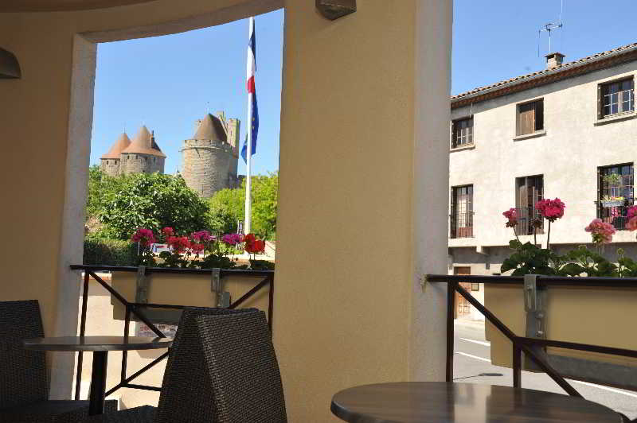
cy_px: 212
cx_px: 318
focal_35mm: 38
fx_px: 672
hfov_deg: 50.7
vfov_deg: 35.0
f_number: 10
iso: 320
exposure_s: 1/250
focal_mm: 38
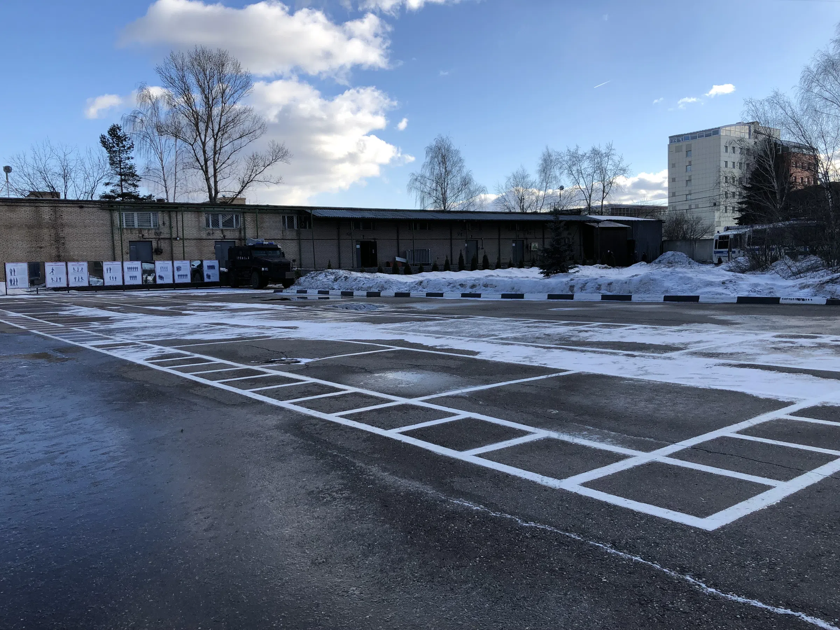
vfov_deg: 49.7
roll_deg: +2.7
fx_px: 679
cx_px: 420
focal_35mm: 28
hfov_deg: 63.4
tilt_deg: -4.8
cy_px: 315
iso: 20
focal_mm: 4
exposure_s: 1/1156
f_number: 1.8
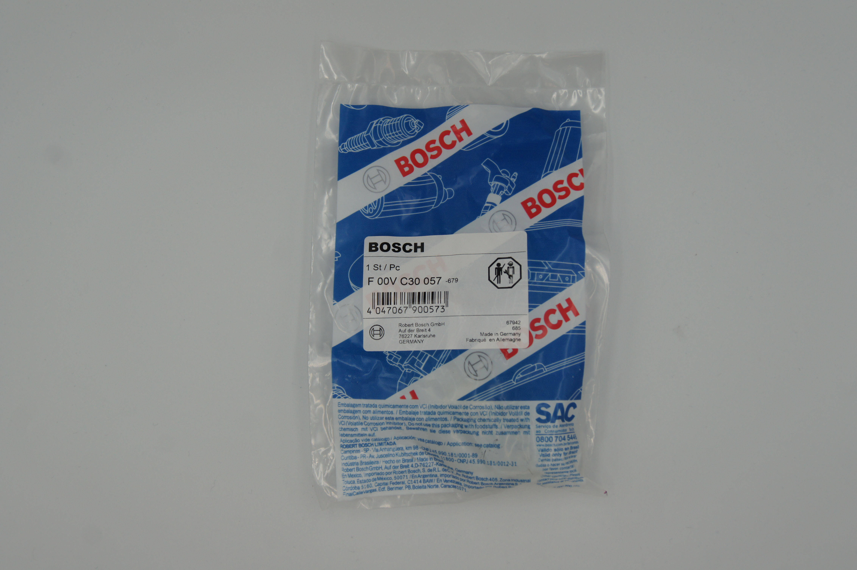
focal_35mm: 45
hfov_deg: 43.6
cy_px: 285
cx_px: 428
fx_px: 1071
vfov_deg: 29.8
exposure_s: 1/320
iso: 200
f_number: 5.6
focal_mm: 30
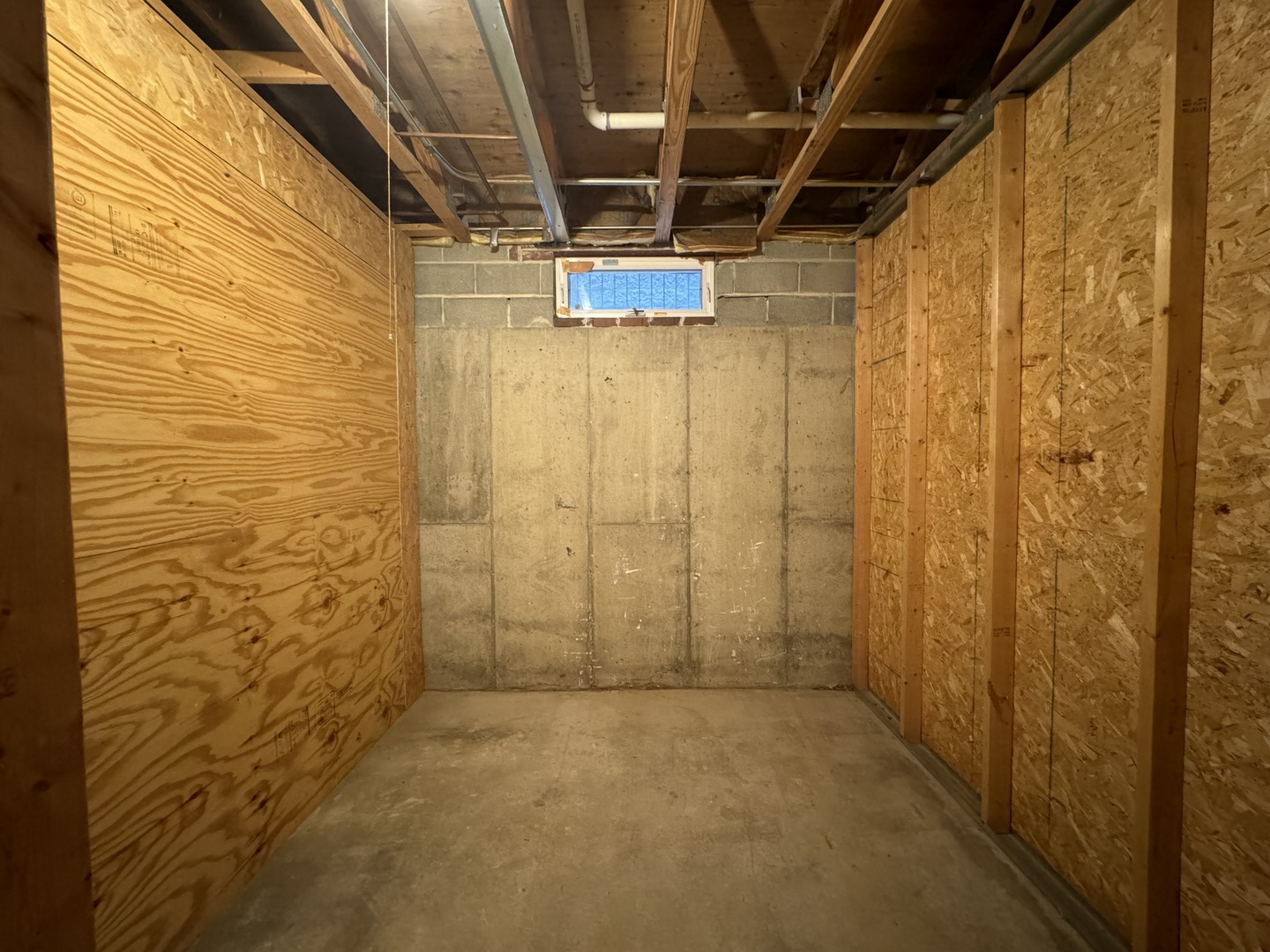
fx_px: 514
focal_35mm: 14
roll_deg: +0.4
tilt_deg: -2.7
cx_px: 635
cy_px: 476
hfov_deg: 102.1
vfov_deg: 85.7
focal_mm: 2.22
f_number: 2.2
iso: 1000
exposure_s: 1/40
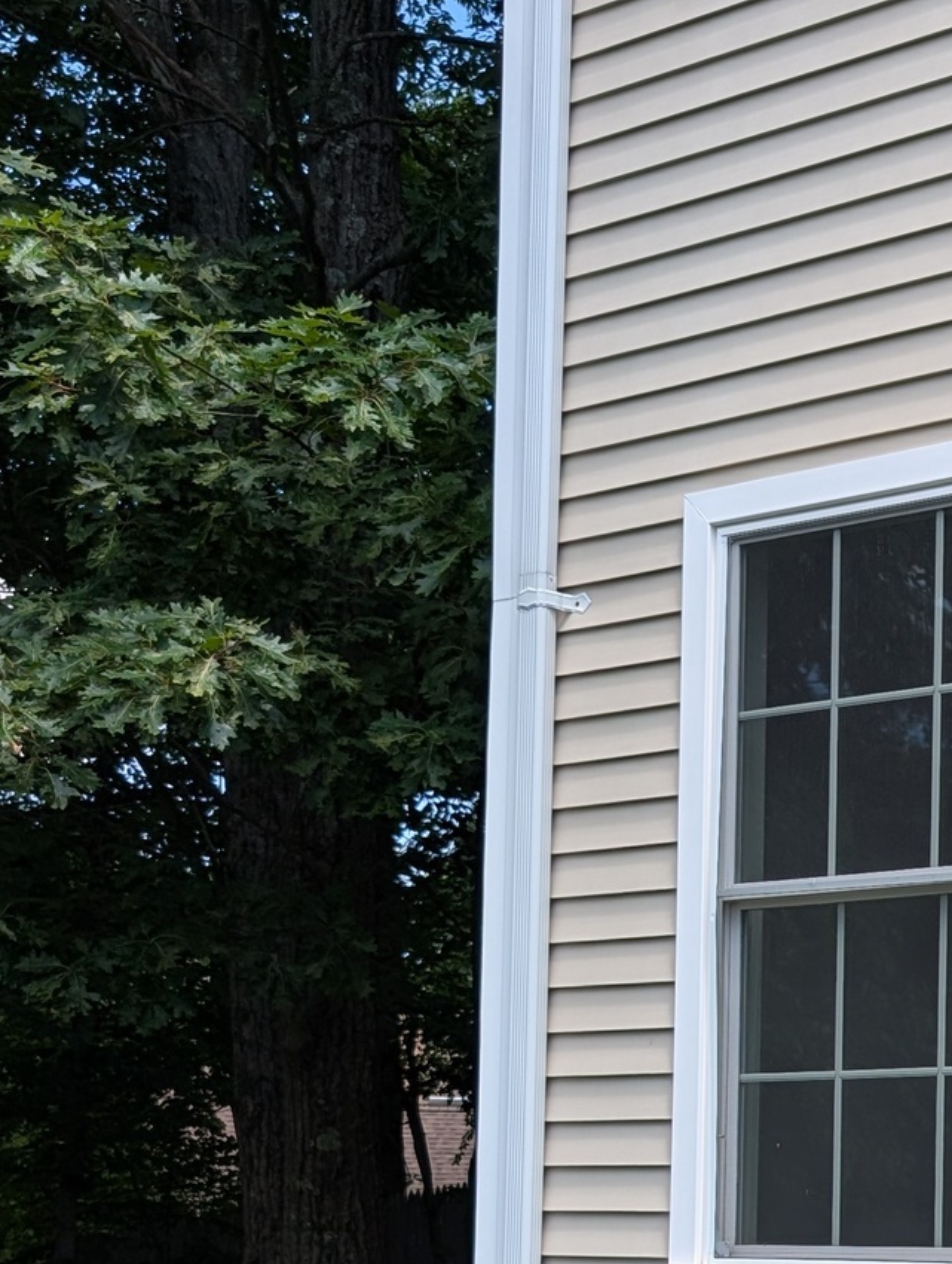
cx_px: 1106
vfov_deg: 28.3
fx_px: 2377
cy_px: 1203
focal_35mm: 65
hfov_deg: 21.2
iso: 21
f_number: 1.68
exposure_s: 1/510
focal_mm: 6.9
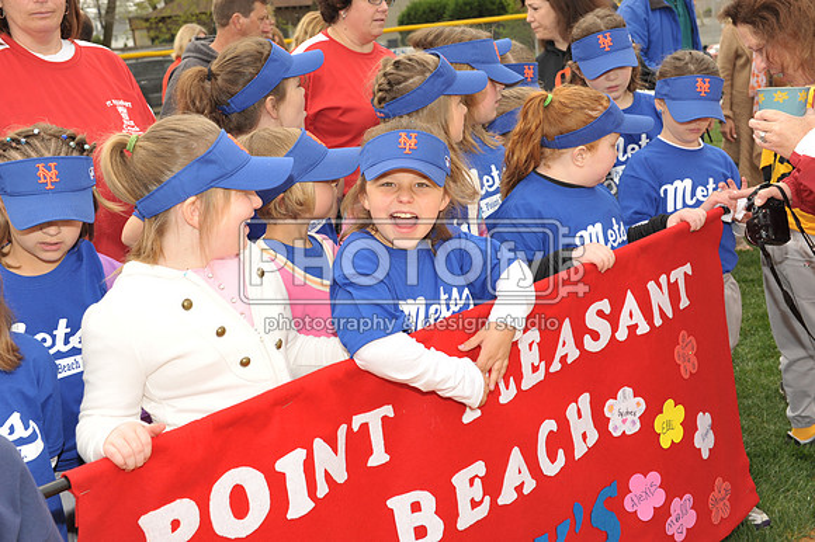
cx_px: 408
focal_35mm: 50
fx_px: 1131
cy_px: 271
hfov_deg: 39.6
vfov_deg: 27.0
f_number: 8
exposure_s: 1/250
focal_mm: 50
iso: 400
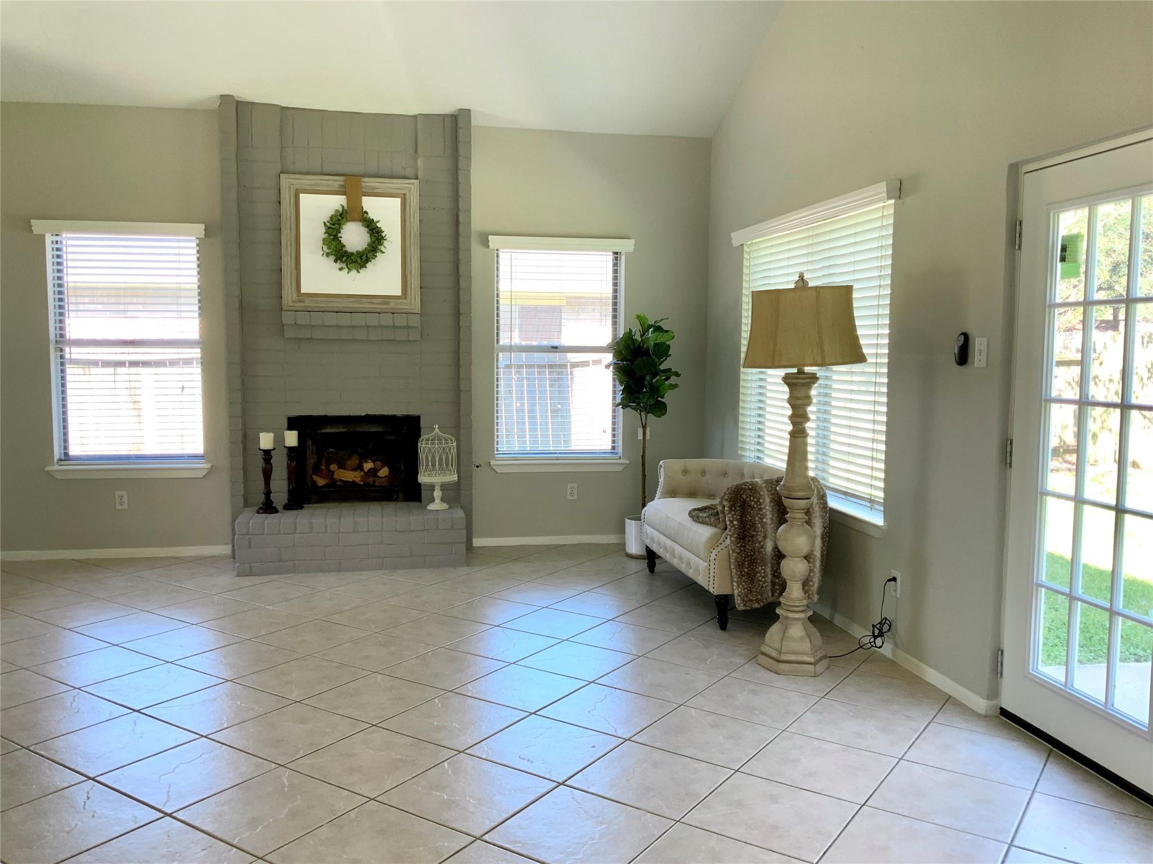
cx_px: 576
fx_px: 966
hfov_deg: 61.7
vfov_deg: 48.2
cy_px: 432
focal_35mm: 29
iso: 64
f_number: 1.8
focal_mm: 3
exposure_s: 1/120
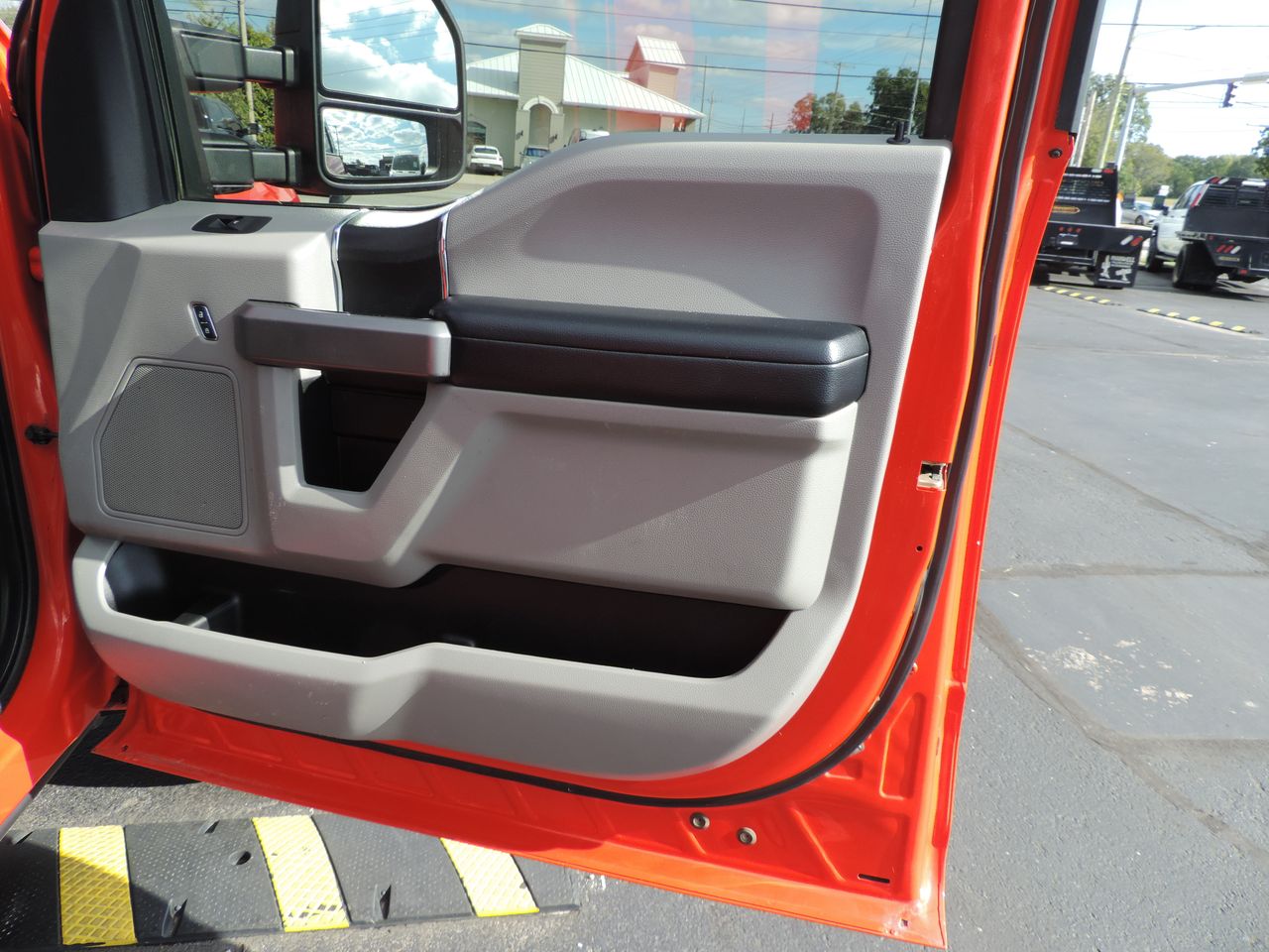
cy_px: 476
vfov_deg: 56.8
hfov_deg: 71.6
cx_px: 634
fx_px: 880
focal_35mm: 24
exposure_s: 1/320
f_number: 3
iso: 80
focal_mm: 4.3
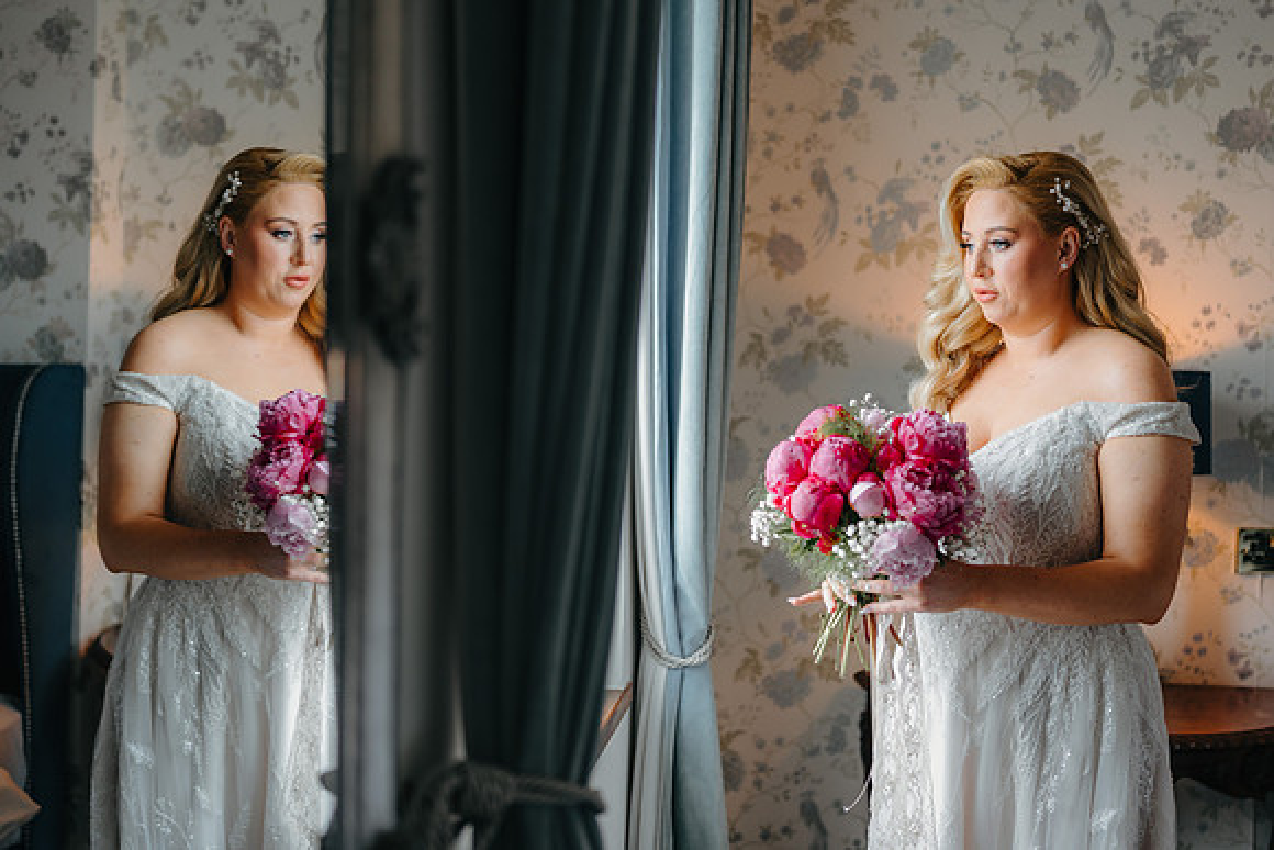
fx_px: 1370
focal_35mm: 39
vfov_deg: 34.5
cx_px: 654
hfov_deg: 49.9
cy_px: 405
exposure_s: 1/200
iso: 200
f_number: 1.4
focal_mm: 35
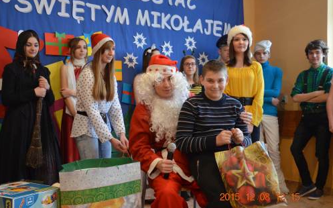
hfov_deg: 46.2
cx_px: 166
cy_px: 104
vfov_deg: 29.8
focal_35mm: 43
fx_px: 390
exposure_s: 1/30
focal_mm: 28
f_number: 4
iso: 2200
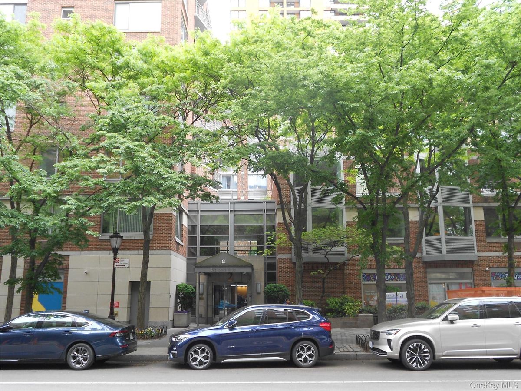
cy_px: 196
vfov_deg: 44.2
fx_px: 482
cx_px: 260
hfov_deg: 56.8
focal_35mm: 32
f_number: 3.6
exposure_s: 1/50
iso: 80
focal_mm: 5.8
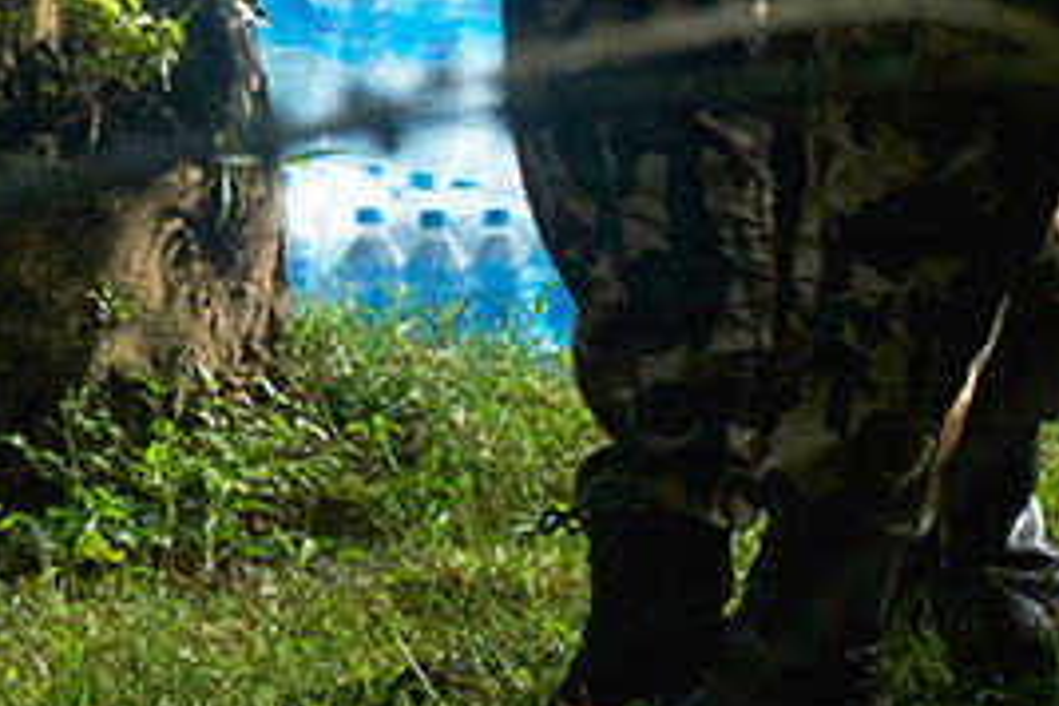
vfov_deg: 1.6
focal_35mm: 841
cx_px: 115
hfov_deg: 2.5
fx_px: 24737
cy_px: -543
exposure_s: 1/250
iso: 1000
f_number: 22
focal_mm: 187
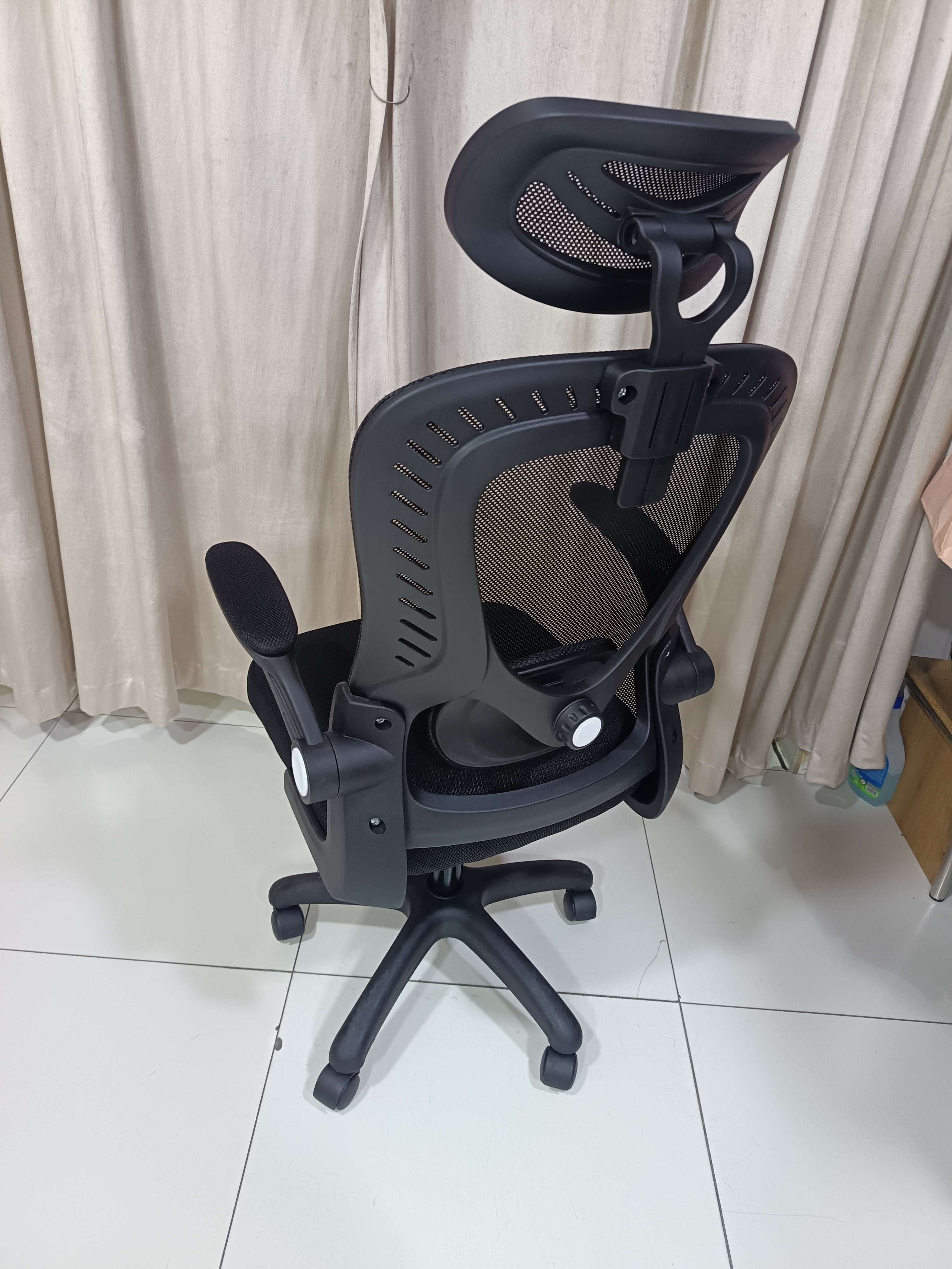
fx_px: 880
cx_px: 476
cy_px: 634
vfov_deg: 71.6
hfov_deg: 56.8
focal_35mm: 24
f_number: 1.75
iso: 1477
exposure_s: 1/25
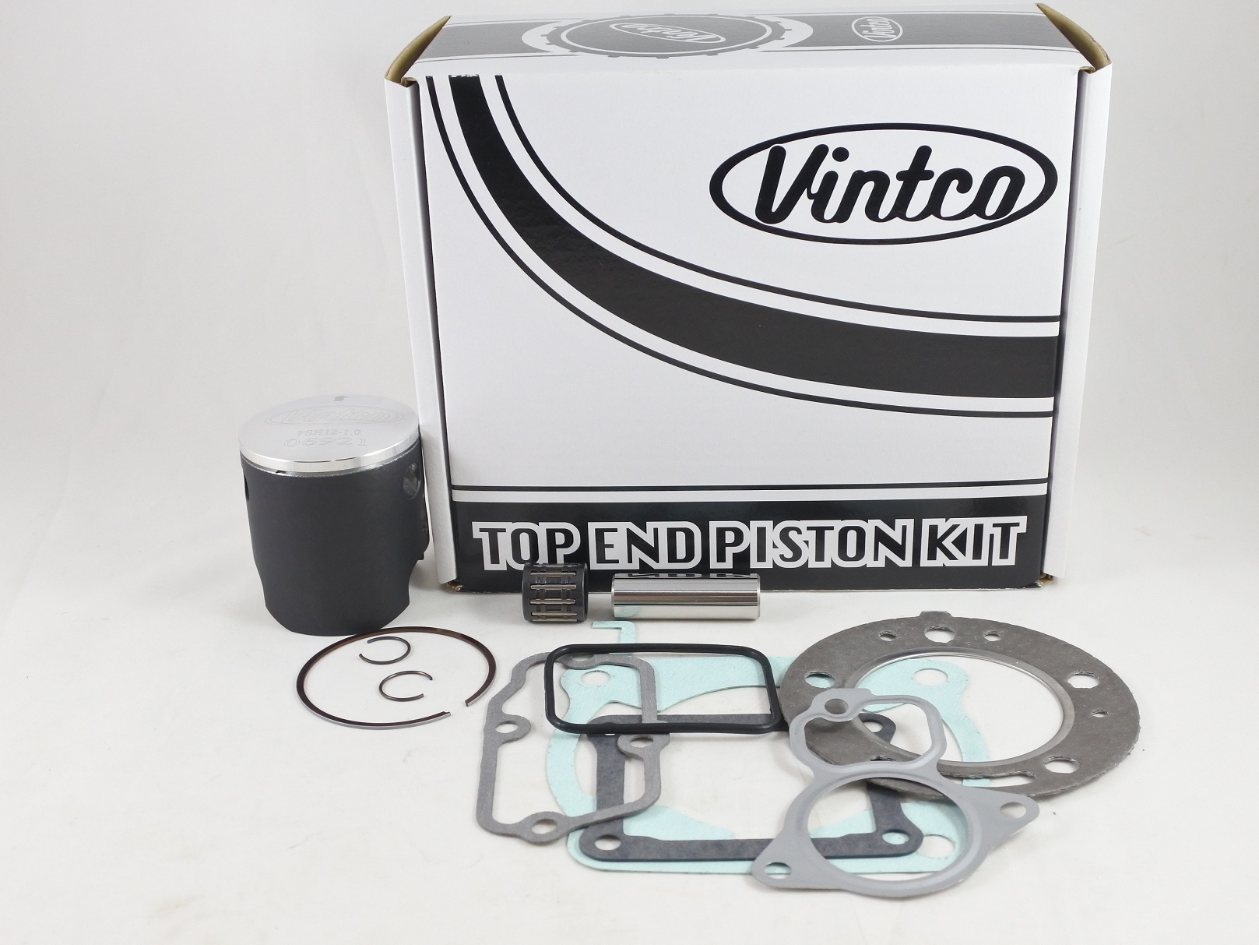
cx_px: 578
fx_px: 1455
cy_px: 477
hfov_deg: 46.7
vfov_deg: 36.0
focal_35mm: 40
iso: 500
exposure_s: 1/125
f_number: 4
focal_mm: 13.4
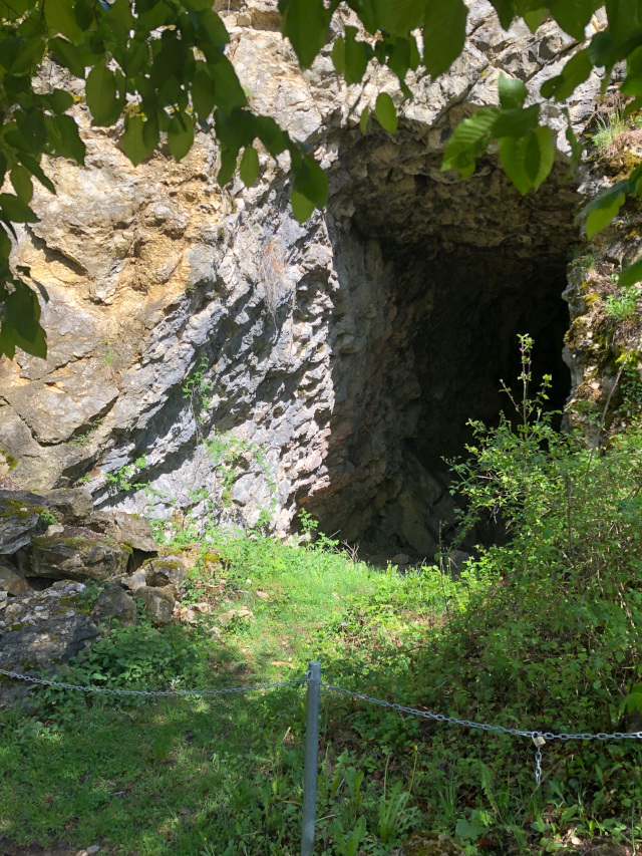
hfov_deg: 49.8
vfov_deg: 63.4
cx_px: 321
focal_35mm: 28
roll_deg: -1.8
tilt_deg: +4.2
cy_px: 428
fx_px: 692
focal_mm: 3.99
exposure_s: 1/564
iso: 20
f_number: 1.8
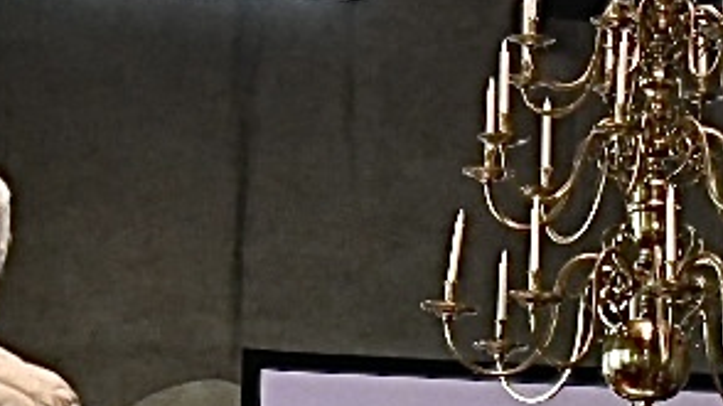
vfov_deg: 6.4
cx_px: 580
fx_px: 3545
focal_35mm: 185
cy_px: 743
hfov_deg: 11.6
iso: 5000
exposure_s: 1/125
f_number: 5.6
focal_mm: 32
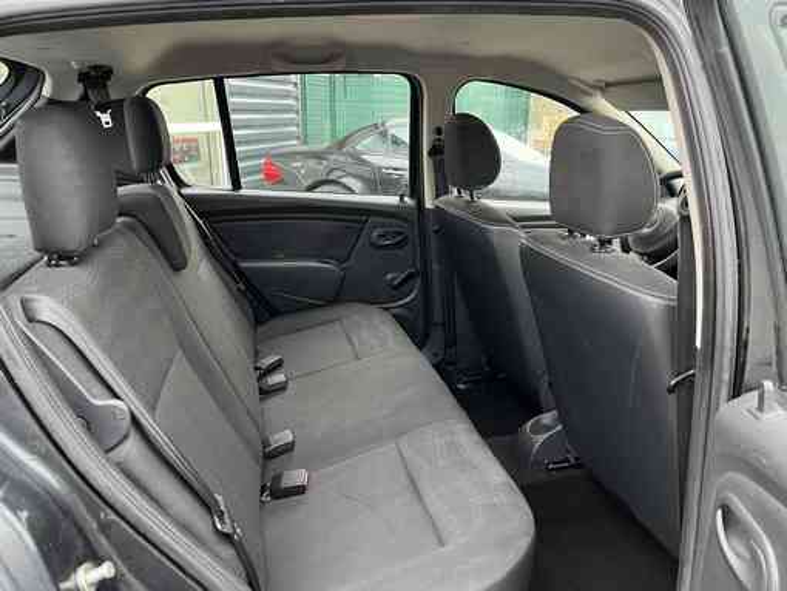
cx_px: 394
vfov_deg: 53.1
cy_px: 296
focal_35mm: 26
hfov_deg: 67.3
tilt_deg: -18.1
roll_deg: +0.5
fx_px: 591
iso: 160
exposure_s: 1/60
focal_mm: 5.7
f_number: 1.5
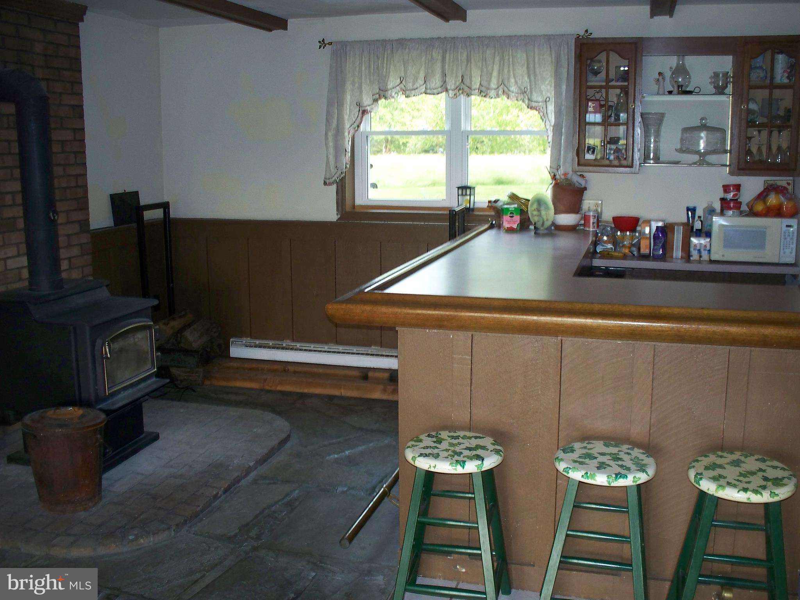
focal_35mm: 36
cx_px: 400
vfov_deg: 39.7
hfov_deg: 51.4
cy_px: 300
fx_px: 832
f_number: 2.8
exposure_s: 1/30
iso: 200
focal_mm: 7.54
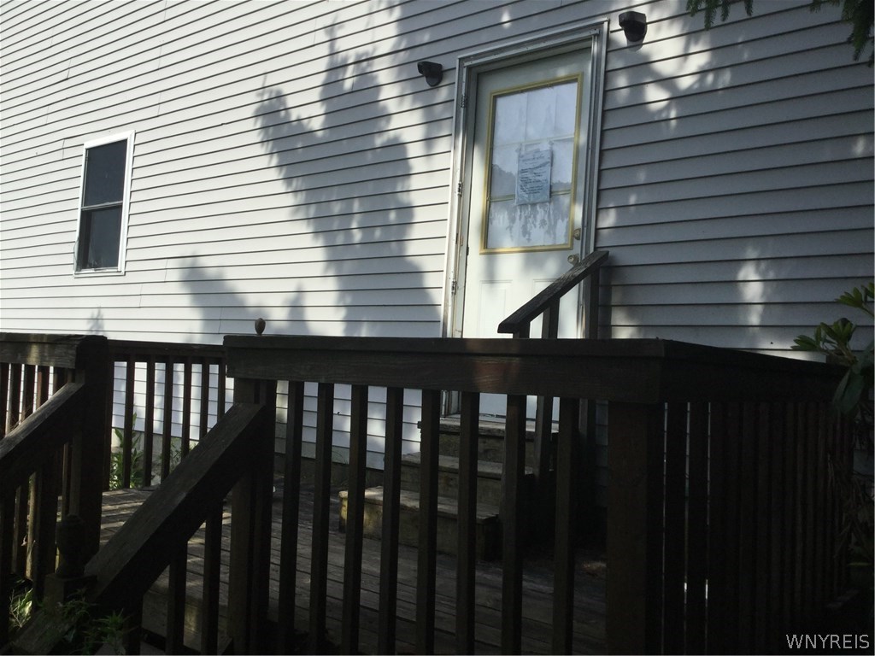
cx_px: 438
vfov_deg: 45.4
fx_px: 784
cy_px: 328
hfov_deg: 58.4
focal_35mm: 31
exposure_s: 1/1456
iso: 25
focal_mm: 3.3
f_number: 2.4
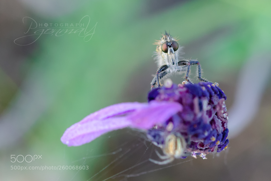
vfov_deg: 8.7
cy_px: 90
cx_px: 136
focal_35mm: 158
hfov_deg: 13.0
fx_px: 1185
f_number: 8
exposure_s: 1/320
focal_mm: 105
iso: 1400
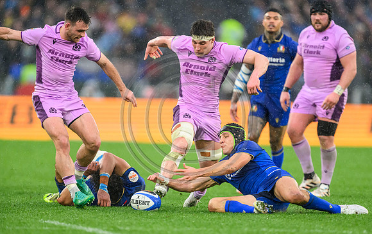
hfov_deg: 3.5
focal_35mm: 606
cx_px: 198
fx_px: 6158
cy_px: 132
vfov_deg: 2.2
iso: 5000
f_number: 4
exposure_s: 1/1600
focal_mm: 560
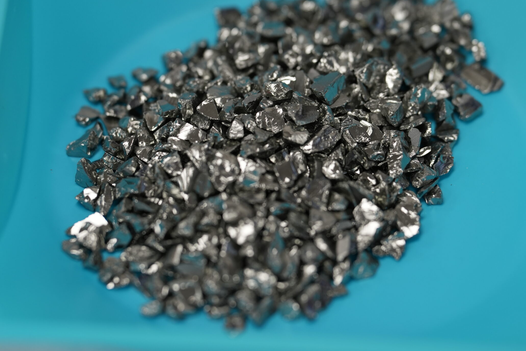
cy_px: 142
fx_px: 3624
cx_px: 286
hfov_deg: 8.3
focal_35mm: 248
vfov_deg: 5.5
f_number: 4
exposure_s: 1/200
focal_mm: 200
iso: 640
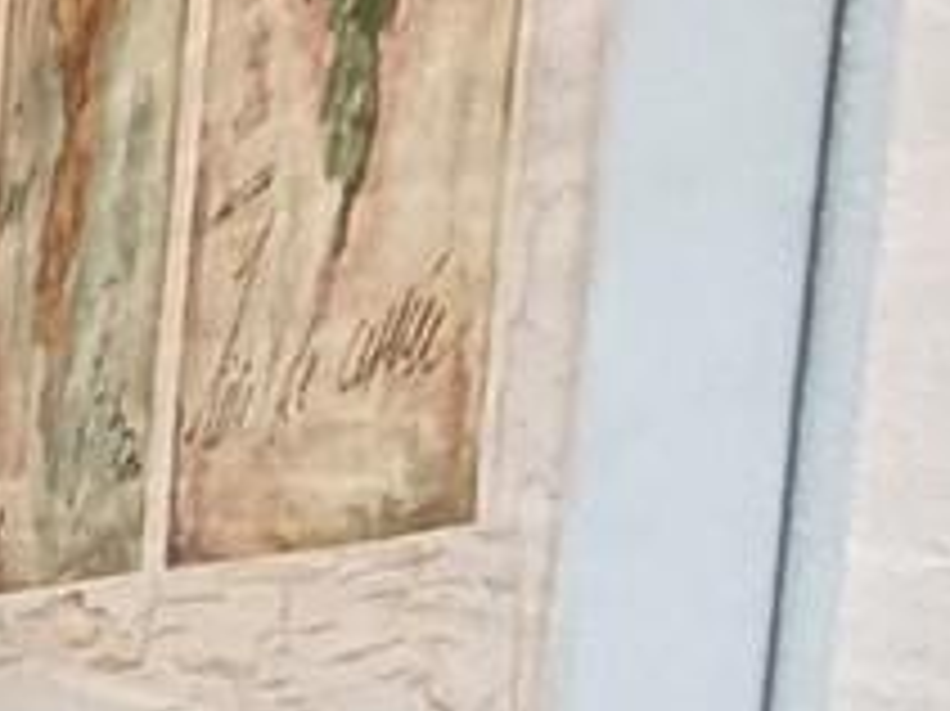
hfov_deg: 10.0
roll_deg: -1.2
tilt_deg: -5.0
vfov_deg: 13.5
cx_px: -2247
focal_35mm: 106
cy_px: 896
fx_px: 2907
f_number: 2.2
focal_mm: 2.22
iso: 400
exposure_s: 1/60
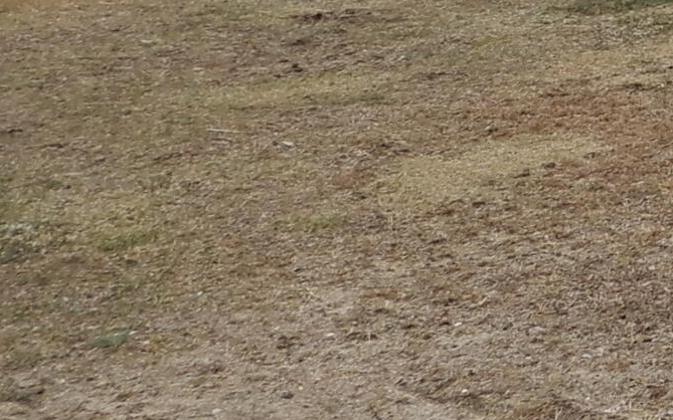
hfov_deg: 15.1
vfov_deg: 10.7
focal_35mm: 114
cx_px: 1321
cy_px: -351
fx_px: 2091
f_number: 3.4
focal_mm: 4.3
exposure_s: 1/400
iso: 80
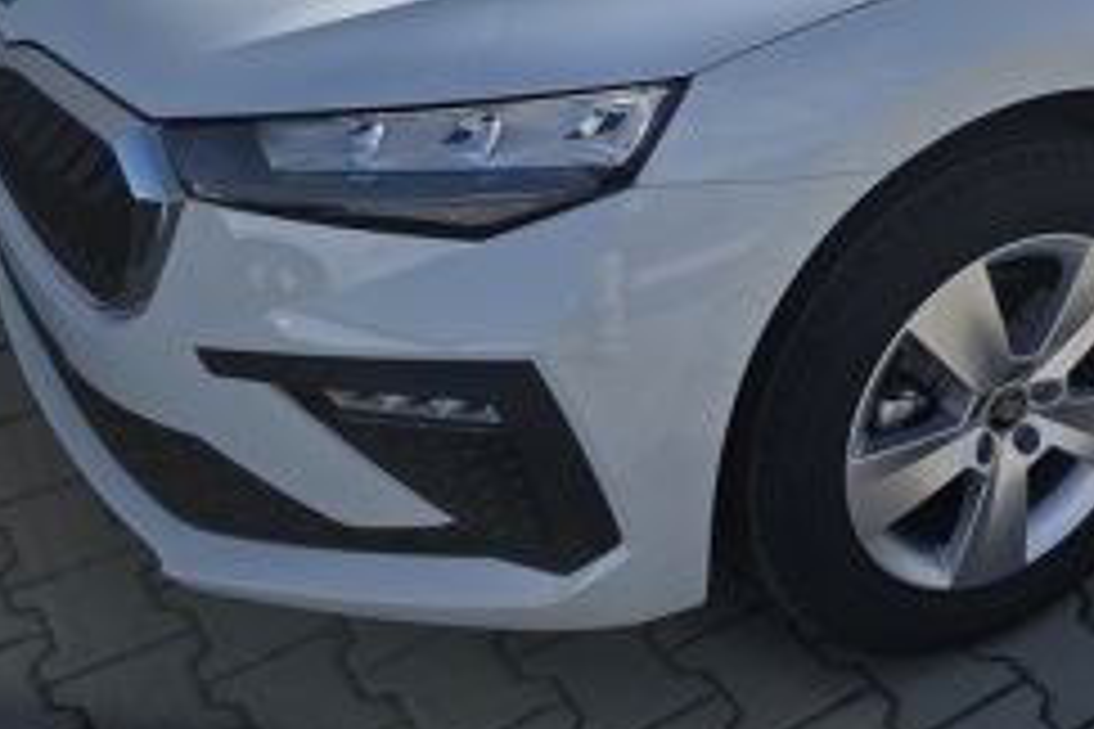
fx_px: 1793
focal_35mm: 59
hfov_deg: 31.2
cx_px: 1117
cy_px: 0
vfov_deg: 22.1
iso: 80
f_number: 1.8
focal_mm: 5.4
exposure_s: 1/4771
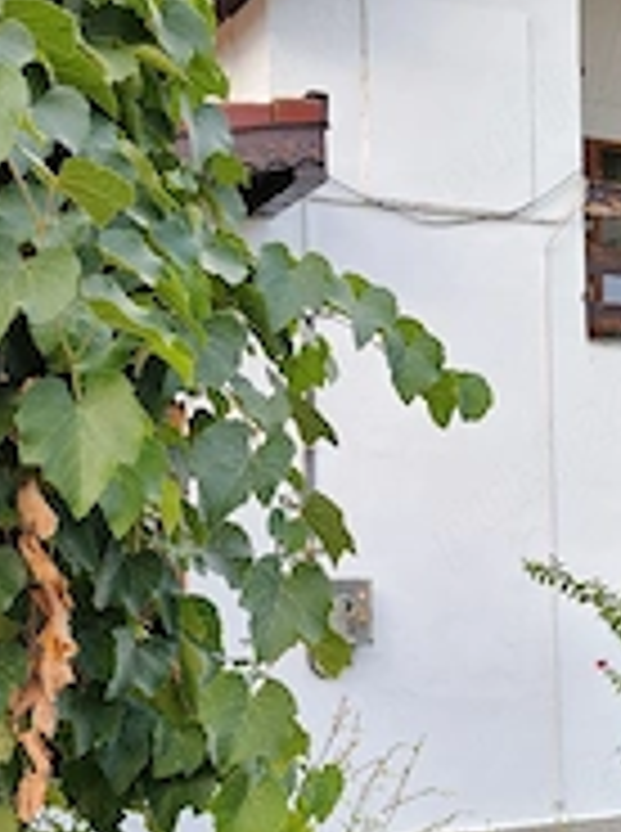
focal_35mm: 52
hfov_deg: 27.9
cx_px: 315
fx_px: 1248
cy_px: 499
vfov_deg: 36.7
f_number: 1.8
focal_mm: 5.59
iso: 50
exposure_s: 1/333
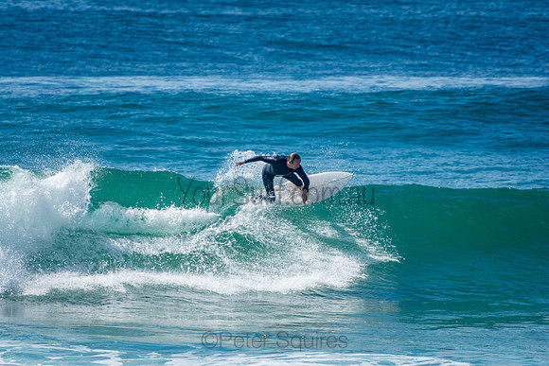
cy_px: 183
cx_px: 274
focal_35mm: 600
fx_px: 9152
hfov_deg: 3.4
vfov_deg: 2.3
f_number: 5.6
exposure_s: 1/1250
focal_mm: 400
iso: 220
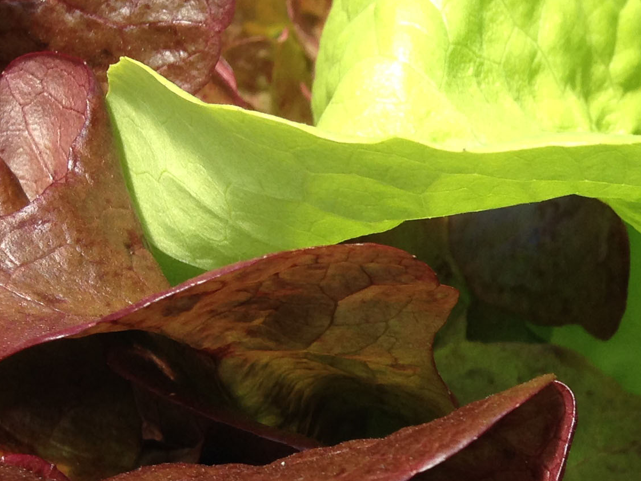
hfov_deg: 19.3
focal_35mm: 96
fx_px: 1778
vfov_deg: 15.1
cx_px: 758
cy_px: 493
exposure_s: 1/559
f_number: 2.4
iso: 50
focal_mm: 4.12
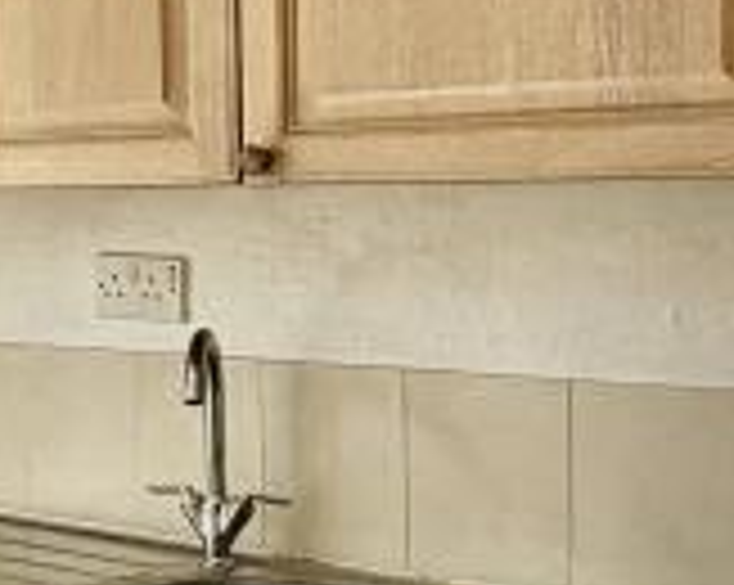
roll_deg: +2.1
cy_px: 297
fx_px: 1866
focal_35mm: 86
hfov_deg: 20.7
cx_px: -162
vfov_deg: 17.8
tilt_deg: -4.0
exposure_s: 1/165
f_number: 2.2
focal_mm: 2.22
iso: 40
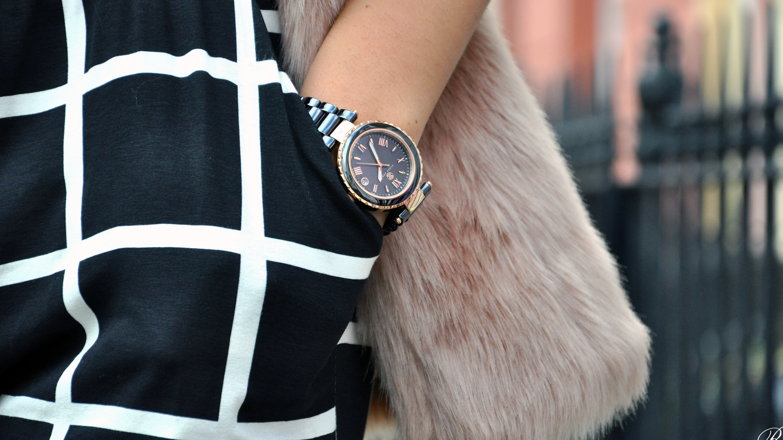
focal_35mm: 166
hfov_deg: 13.0
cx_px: 390
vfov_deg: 7.3
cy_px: 194
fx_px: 3437
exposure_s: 1/500
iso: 800
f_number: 5.6
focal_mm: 105
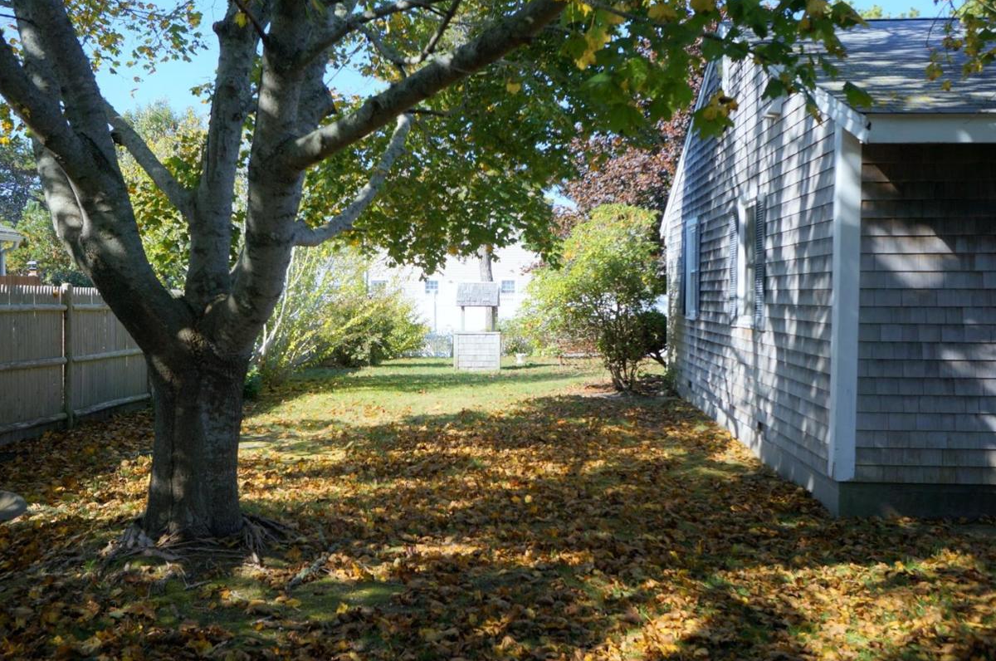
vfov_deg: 41.0
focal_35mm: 32
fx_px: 884
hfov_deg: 58.8
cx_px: 478
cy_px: 323
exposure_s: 1/320
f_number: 4.5
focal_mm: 20
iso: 100
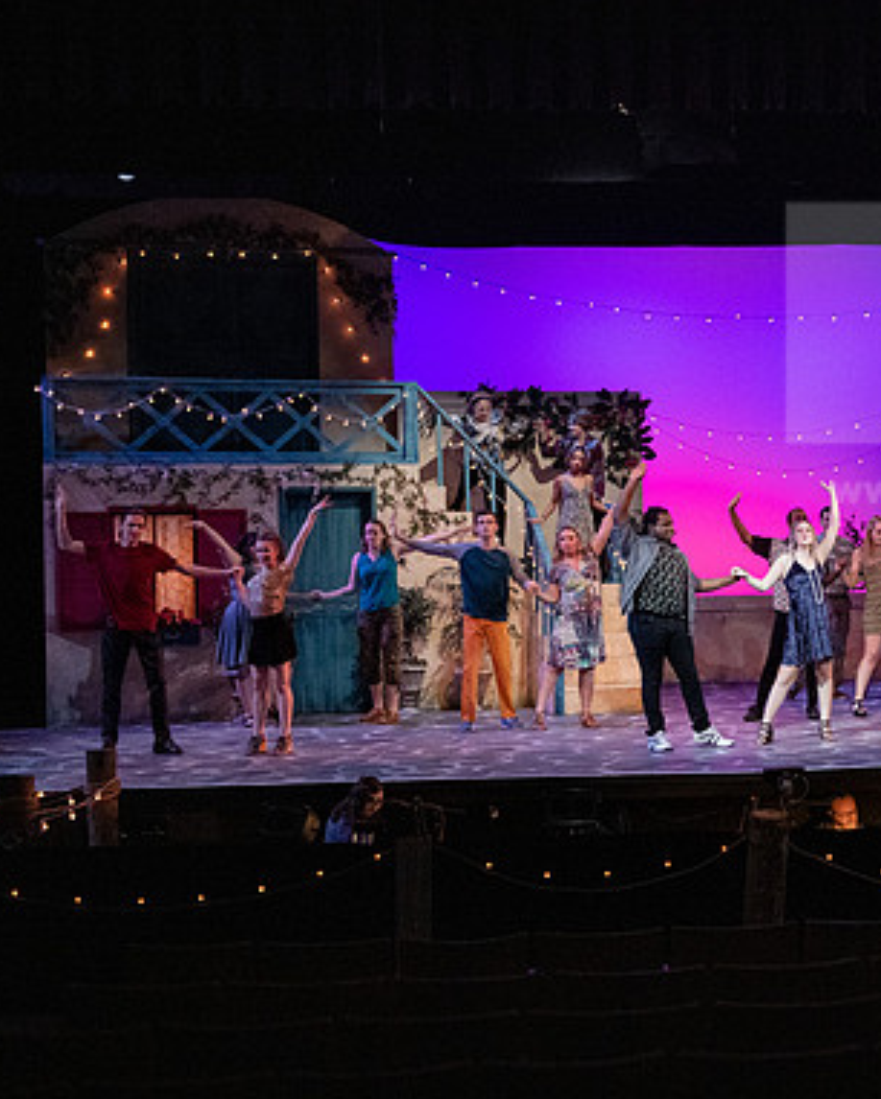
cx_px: 700
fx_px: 1856
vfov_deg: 33.0
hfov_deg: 26.2
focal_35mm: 57
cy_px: 551
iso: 6400
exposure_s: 1/400
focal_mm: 40
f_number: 2.8
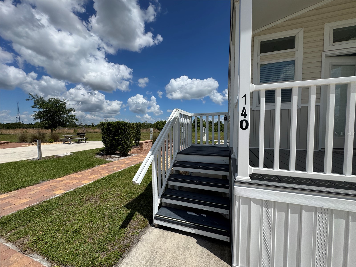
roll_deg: -0.7
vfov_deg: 85.7
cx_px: 178
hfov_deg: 102.1
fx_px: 144
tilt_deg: -2.9
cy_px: 134
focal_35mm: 14
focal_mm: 2.22
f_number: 2.2
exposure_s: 1/3906
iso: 50
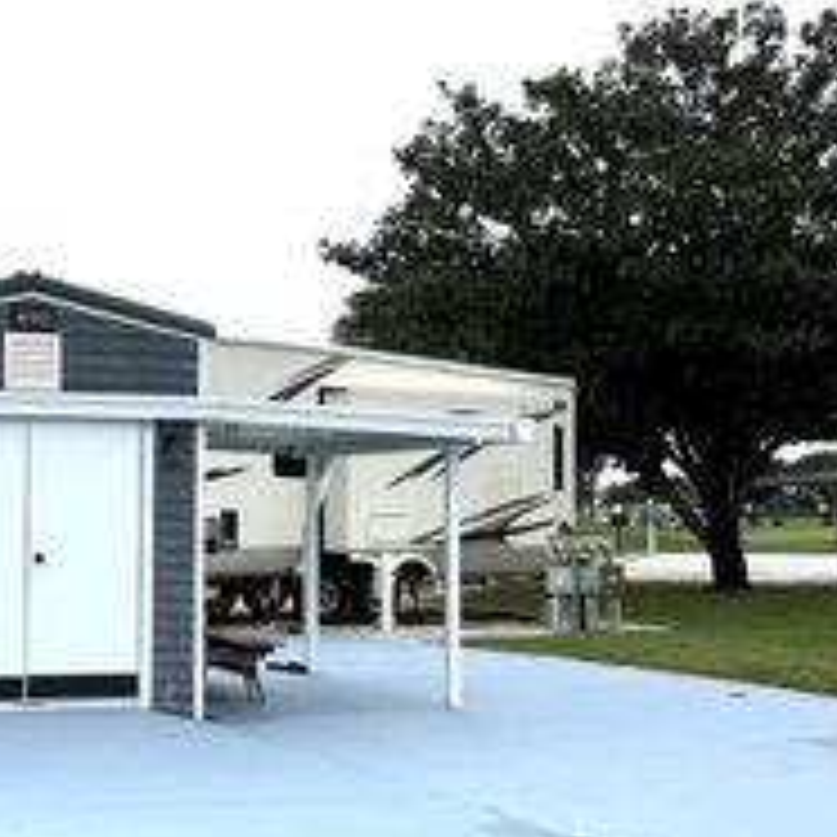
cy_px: 475
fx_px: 1559
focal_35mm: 57
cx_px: 40
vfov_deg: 30.0
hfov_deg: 28.5
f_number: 1.78
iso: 80
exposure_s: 1/5714
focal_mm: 6.76
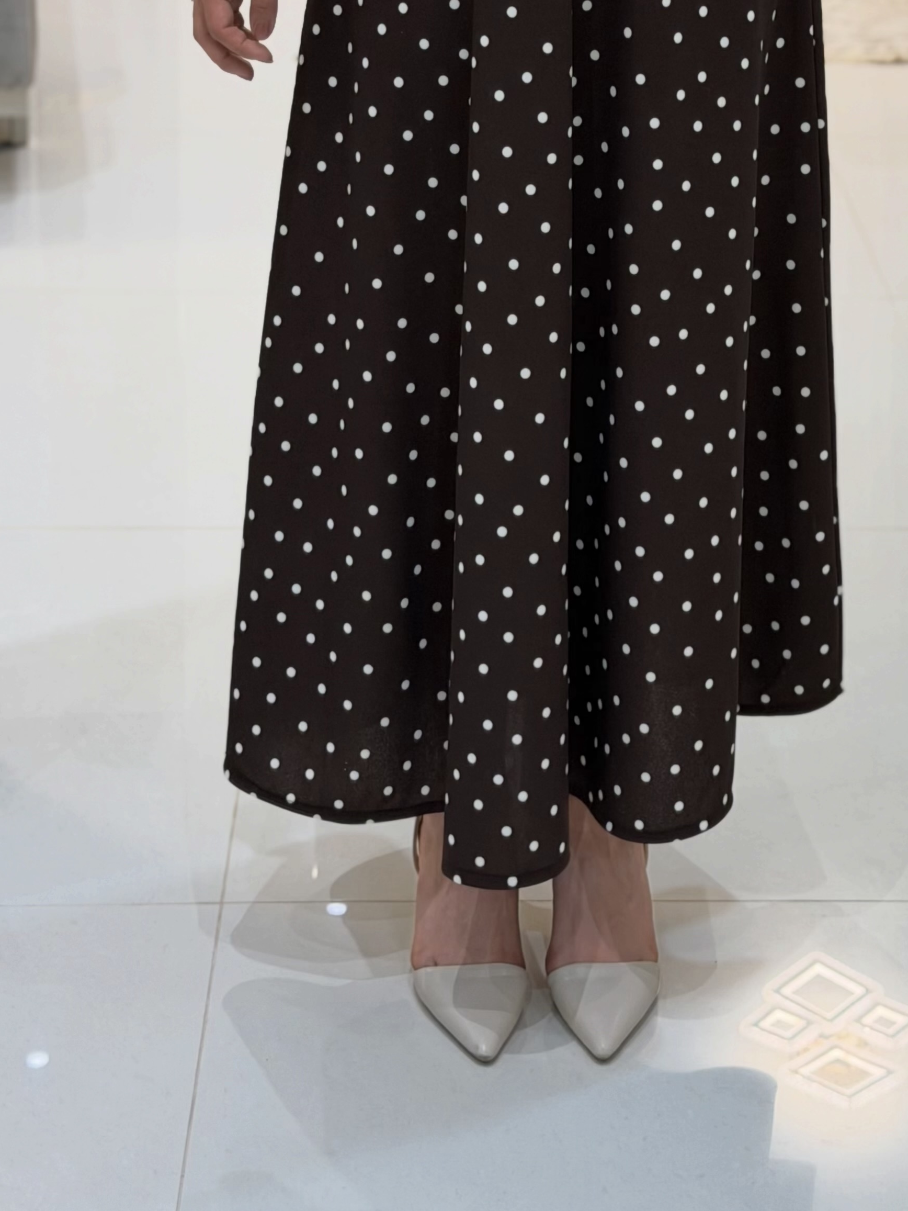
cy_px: 290
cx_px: 532
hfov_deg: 19.6
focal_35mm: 75
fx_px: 2623
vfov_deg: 25.6
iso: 64
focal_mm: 6.76
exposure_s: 1/50
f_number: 1.78
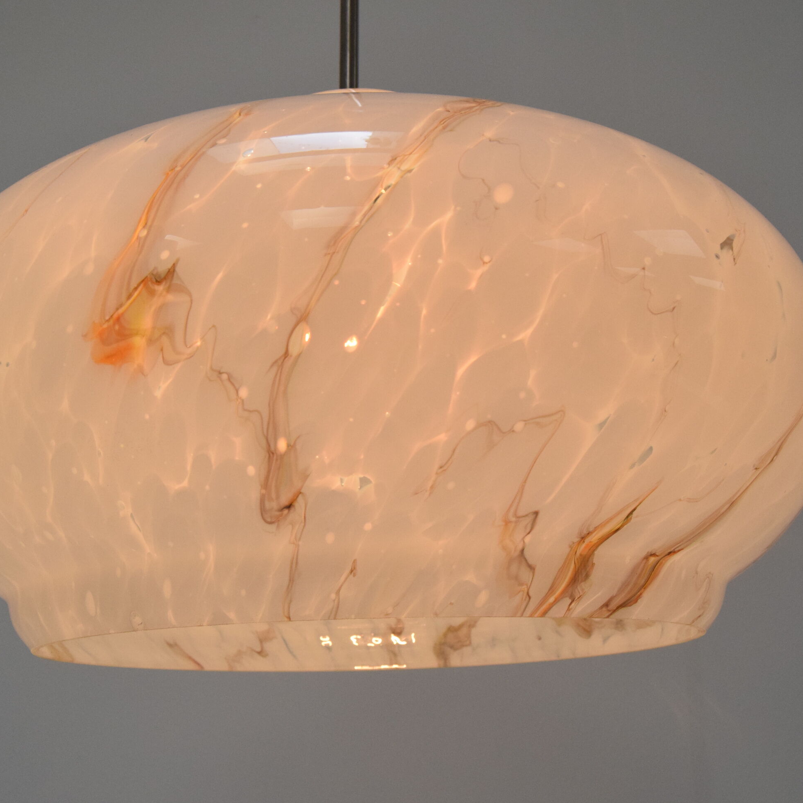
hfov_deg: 39.1
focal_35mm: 43
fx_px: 1129
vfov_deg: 39.2
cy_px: 410
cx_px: 364
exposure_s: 1/320
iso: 1600
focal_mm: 22
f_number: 9
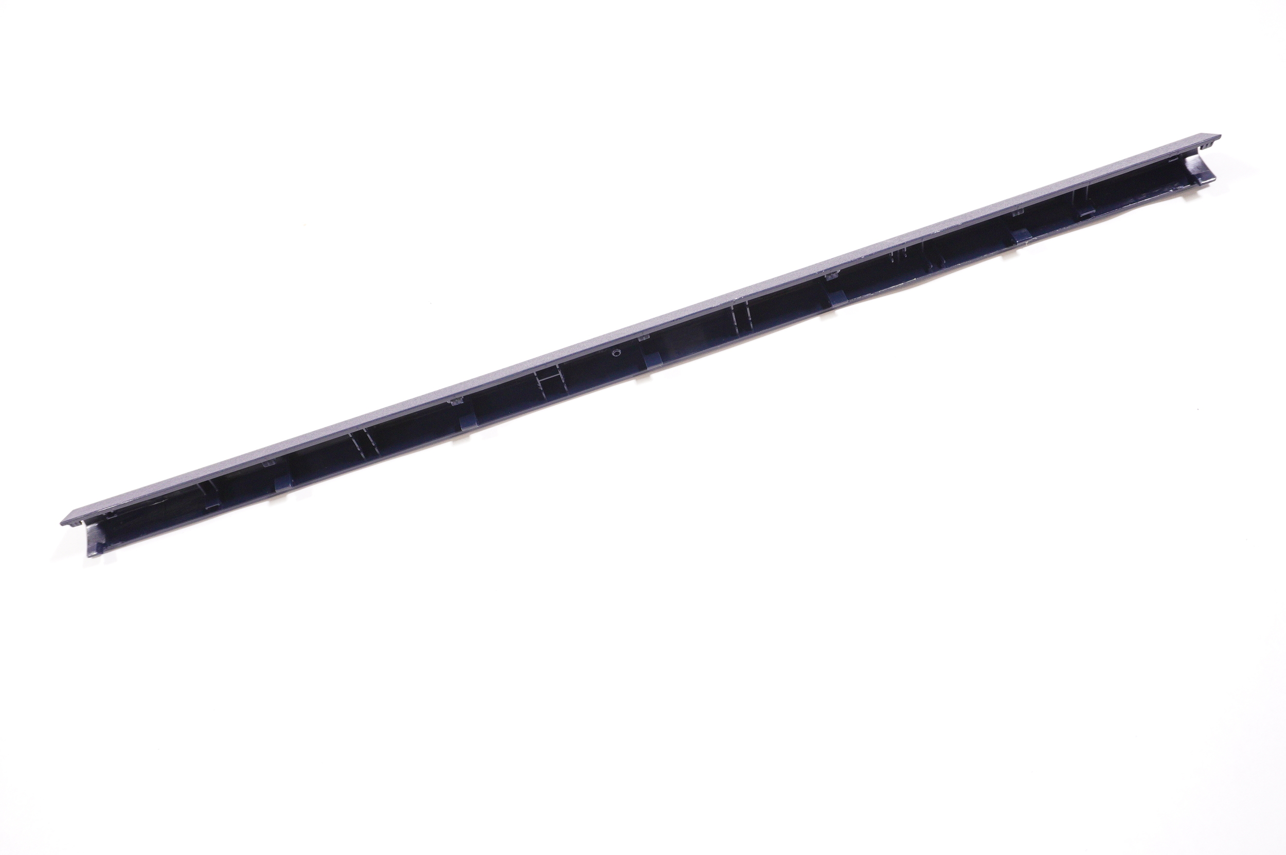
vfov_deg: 38.3
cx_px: 643
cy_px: 428
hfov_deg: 55.1
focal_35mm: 34
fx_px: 1231
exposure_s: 1/160
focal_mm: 23
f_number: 5.6
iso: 1600
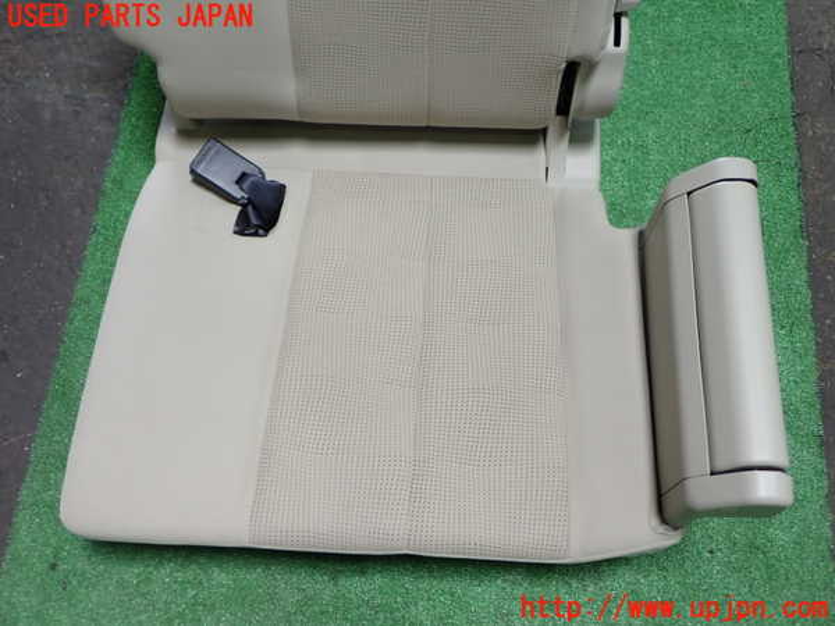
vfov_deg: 39.7
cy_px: 313
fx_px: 868
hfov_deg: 51.4
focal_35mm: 36
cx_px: 418
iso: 160
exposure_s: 1/80
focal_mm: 6.37
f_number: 2.5
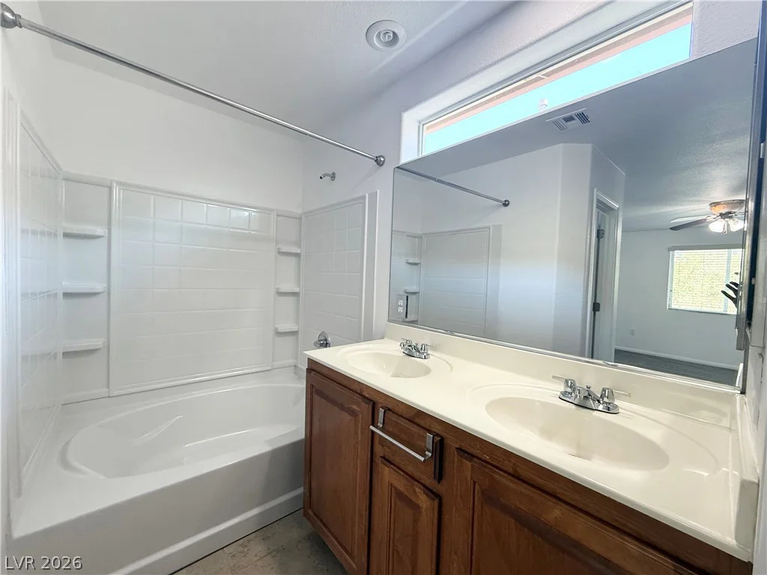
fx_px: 310
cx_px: 384
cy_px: 288
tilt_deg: -2.0
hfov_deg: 102.1
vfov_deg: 85.7
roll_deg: -1.6
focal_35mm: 14
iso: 250
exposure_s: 1/120
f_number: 2.2
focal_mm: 2.22
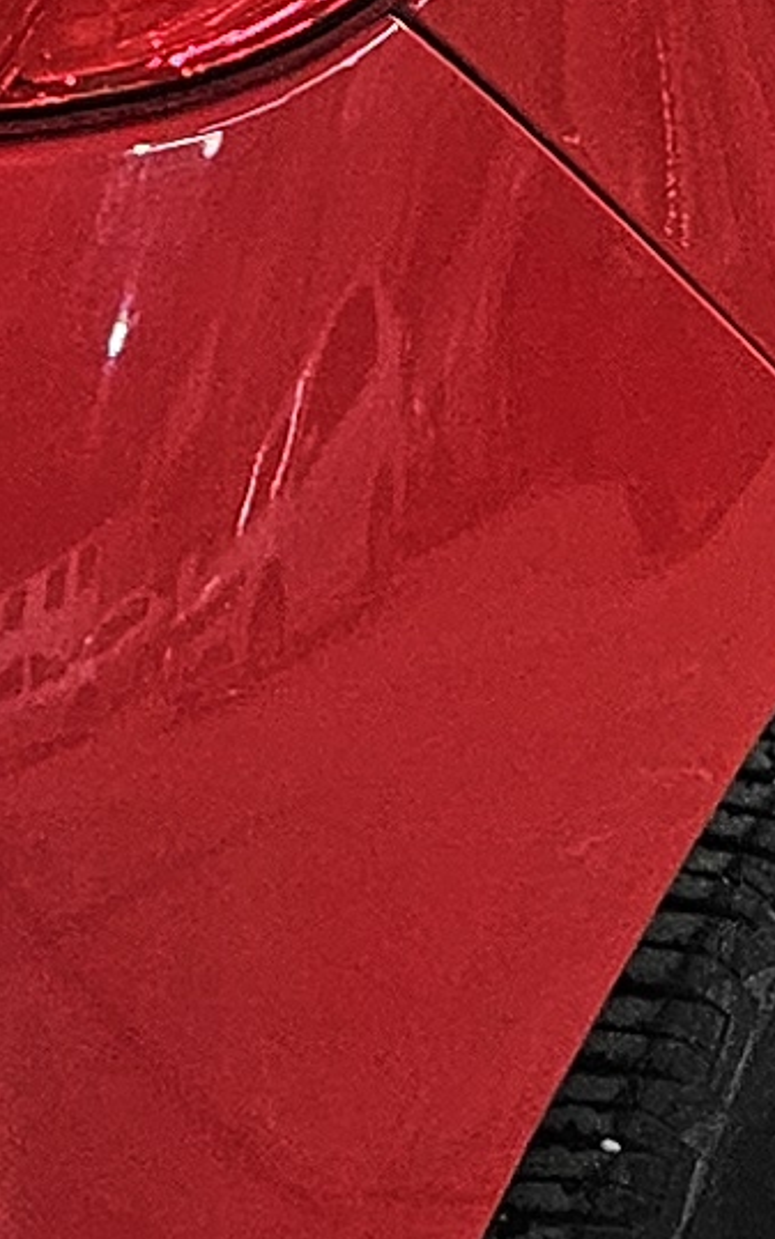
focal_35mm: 181
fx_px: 6115
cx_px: -76
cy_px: -223
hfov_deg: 7.2
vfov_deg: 11.4
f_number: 1.8
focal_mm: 5.4
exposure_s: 1/100
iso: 500
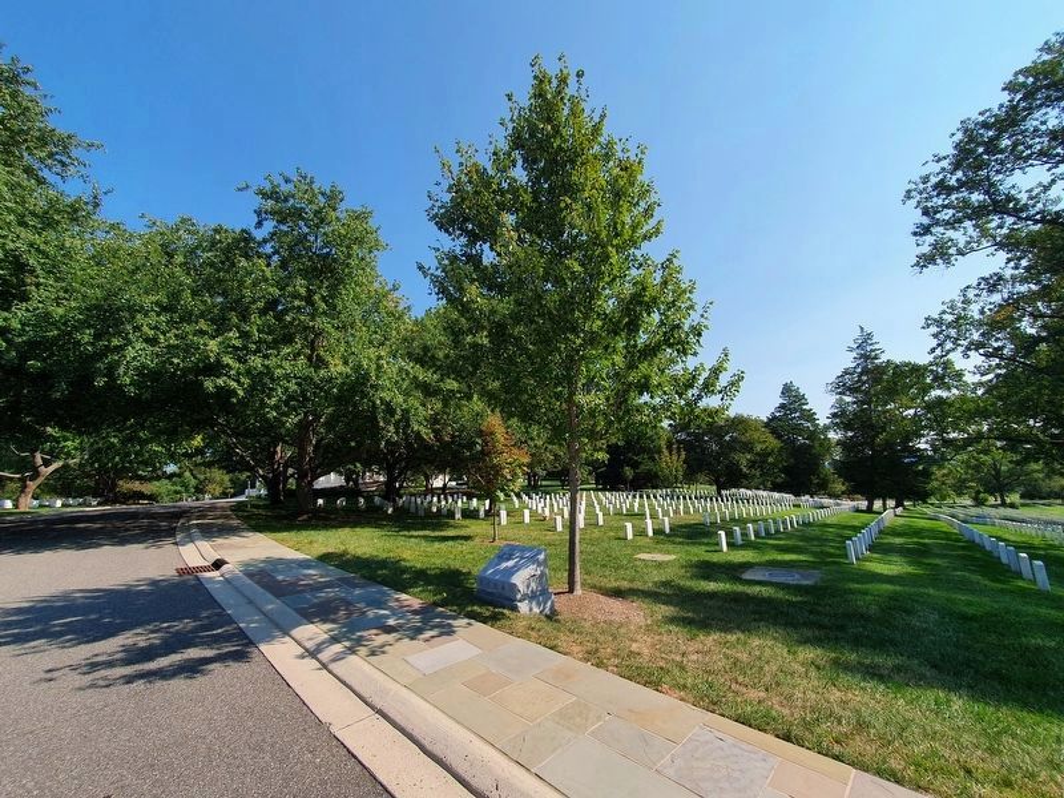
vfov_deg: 89.9
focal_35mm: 13
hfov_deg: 106.2
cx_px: 532
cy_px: 399
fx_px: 400
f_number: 2.2
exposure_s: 1/1012
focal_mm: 1.8
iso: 50
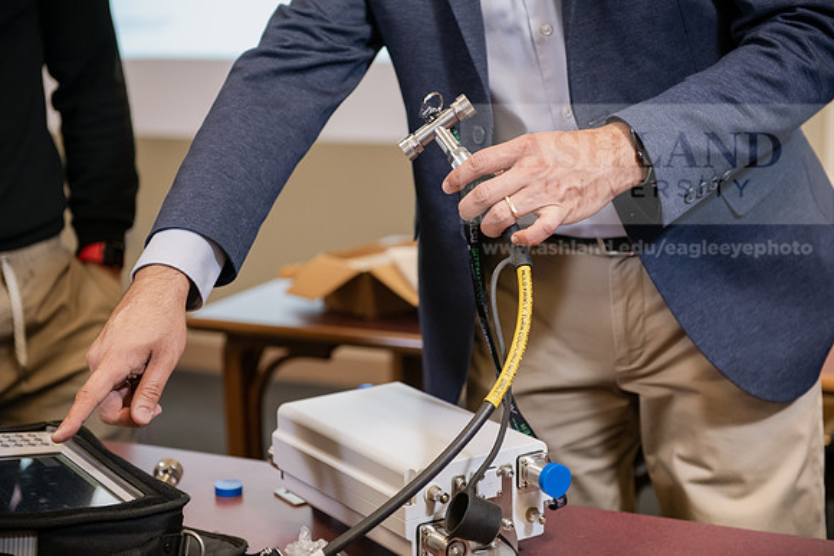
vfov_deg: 19.5
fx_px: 1622
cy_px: 278
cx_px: 417
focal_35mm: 70
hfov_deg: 28.8
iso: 1600
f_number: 3.5
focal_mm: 70
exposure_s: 1/200
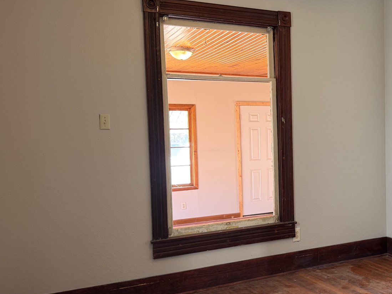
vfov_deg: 34.3
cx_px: 308
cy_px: 156
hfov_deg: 42.9
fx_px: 476
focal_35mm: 42
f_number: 1.78
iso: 125
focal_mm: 6.76
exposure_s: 1/60
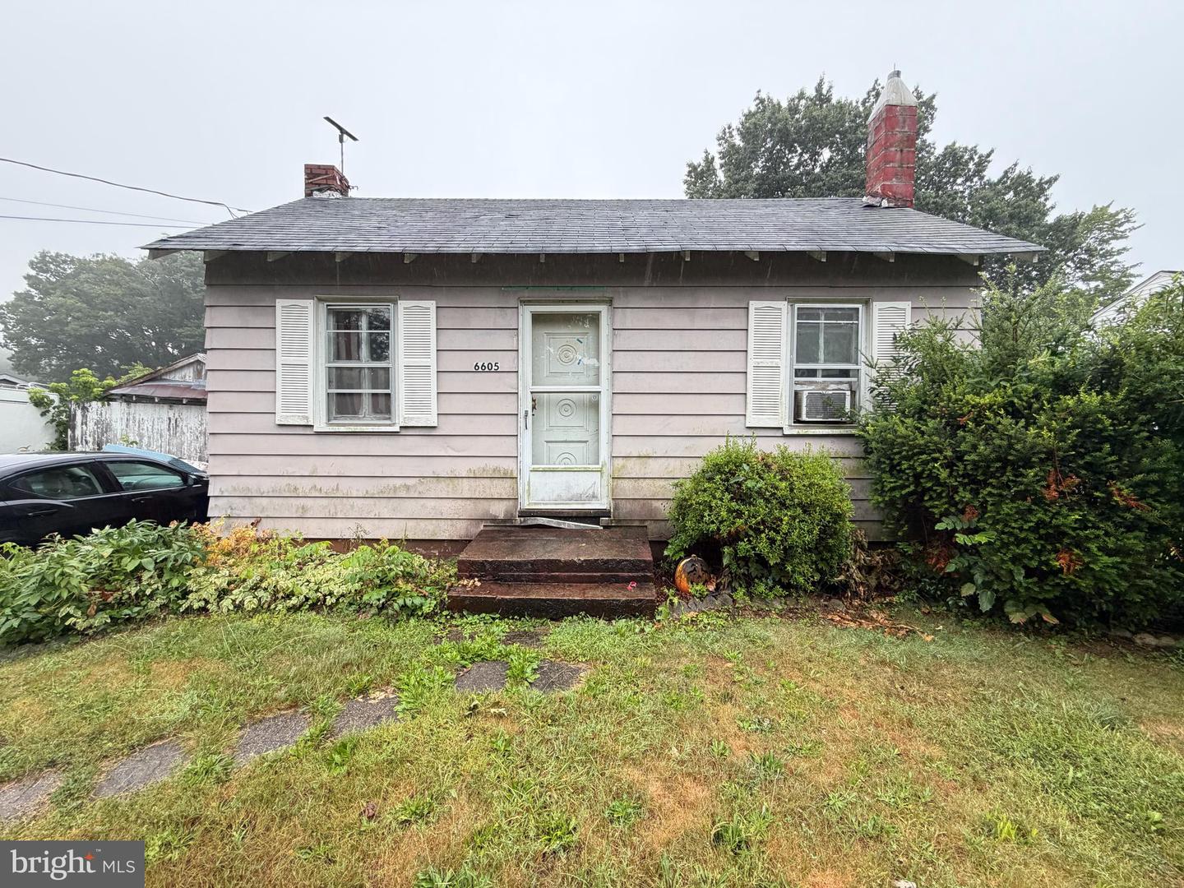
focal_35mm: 14
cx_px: 592
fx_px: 479
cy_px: 444
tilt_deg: -1.6
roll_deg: -0.5
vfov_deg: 85.7
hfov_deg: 102.1
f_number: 2.2
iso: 200
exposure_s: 1/121
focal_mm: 2.22
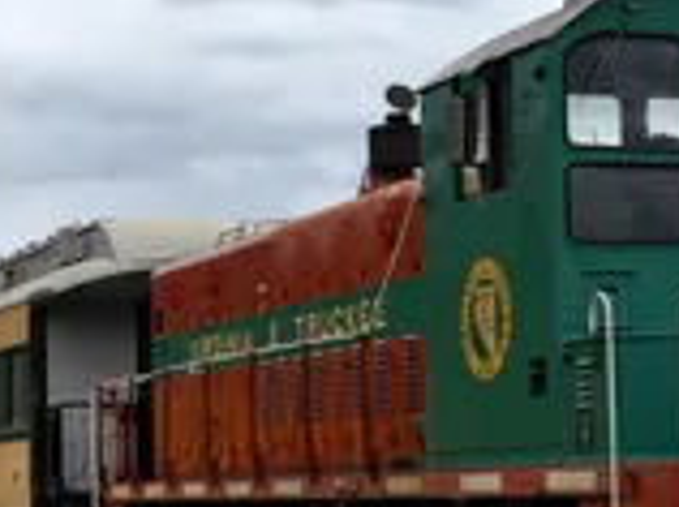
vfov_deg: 12.7
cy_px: 404
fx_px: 2272
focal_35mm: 116
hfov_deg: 17.0
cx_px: 262
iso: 400
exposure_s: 1/250
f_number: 16
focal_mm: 38
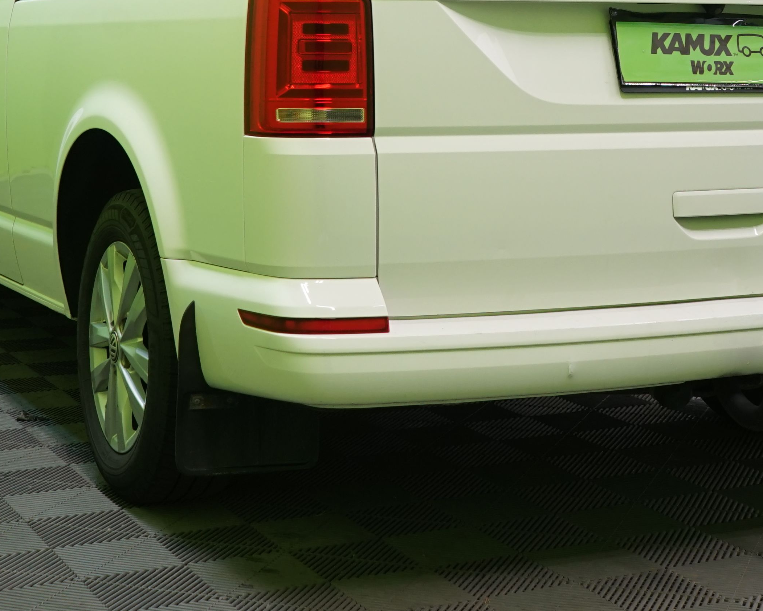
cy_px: -32
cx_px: 442
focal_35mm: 75
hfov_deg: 25.4
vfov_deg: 19.7
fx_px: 1694
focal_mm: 28
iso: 500
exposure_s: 1/50
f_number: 5.6
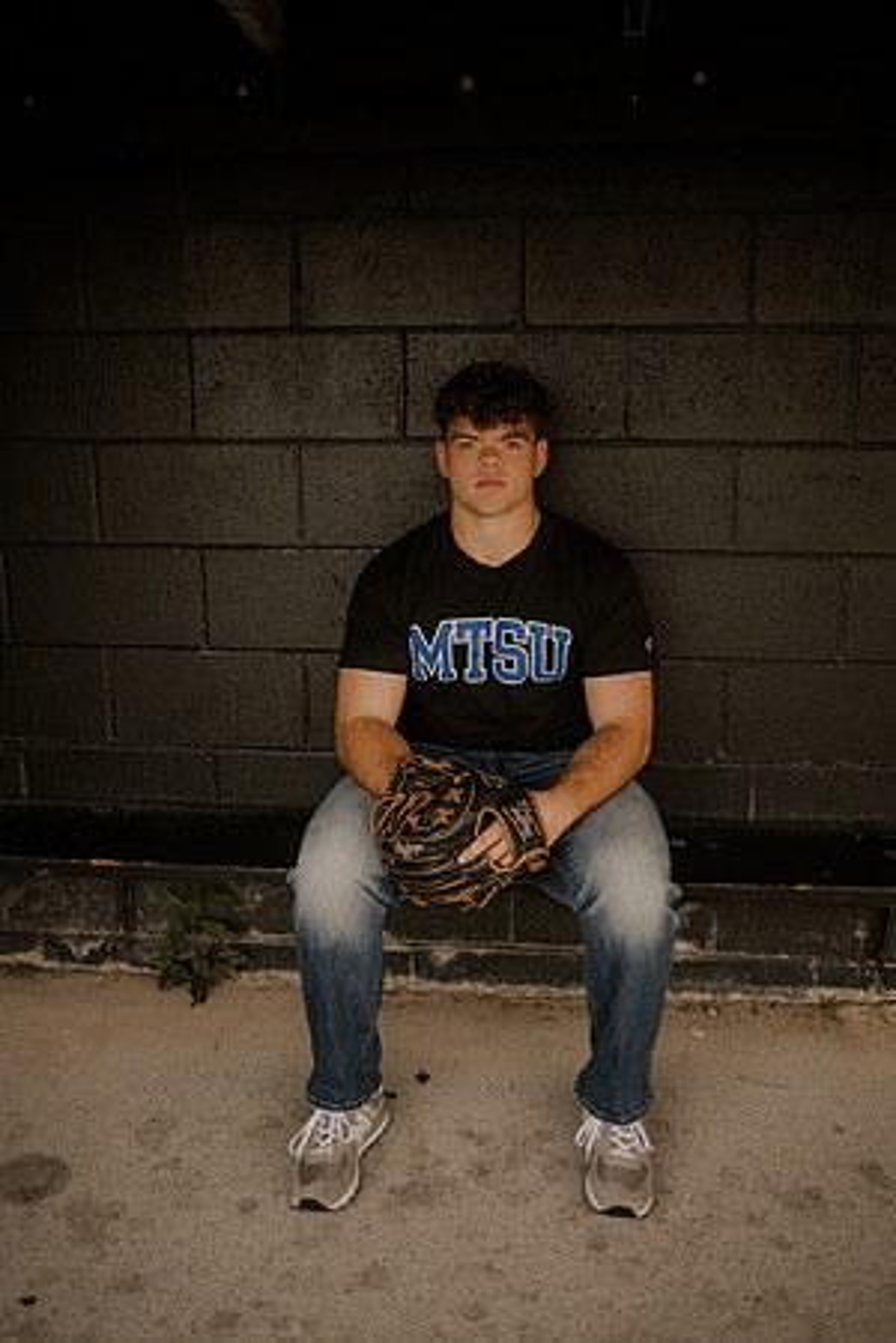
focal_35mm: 35
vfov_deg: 54.4
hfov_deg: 37.9
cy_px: 672
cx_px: 448
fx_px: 1307
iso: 800
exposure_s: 1/1600
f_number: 1.6
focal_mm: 35
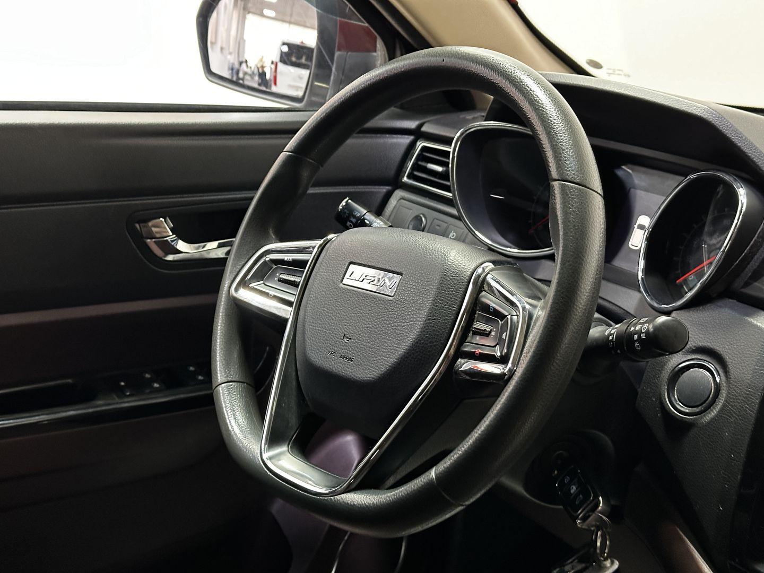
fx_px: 1059
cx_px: 382
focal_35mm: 48
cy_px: 286
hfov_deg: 39.7
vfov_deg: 30.3
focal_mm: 6.86
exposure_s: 1/25
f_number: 1.78
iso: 500
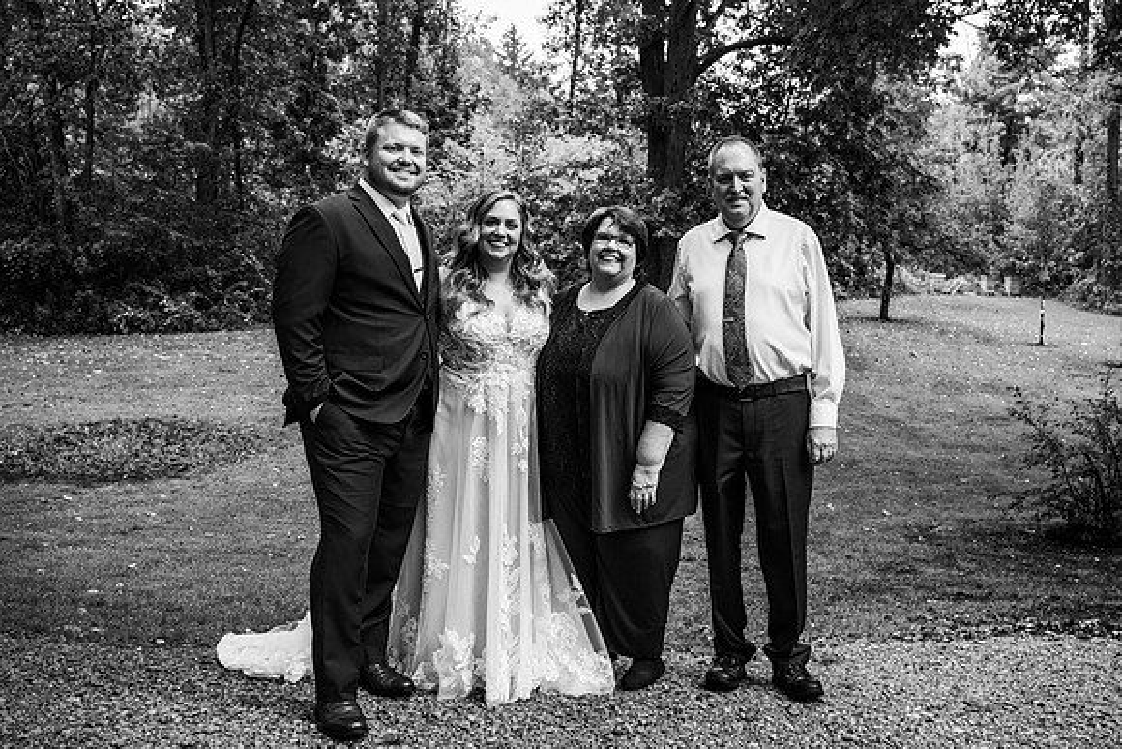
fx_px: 1156
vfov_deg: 35.9
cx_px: 603
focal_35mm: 37
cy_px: 346
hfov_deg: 51.7
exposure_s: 1/400
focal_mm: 34.5
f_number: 5
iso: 200
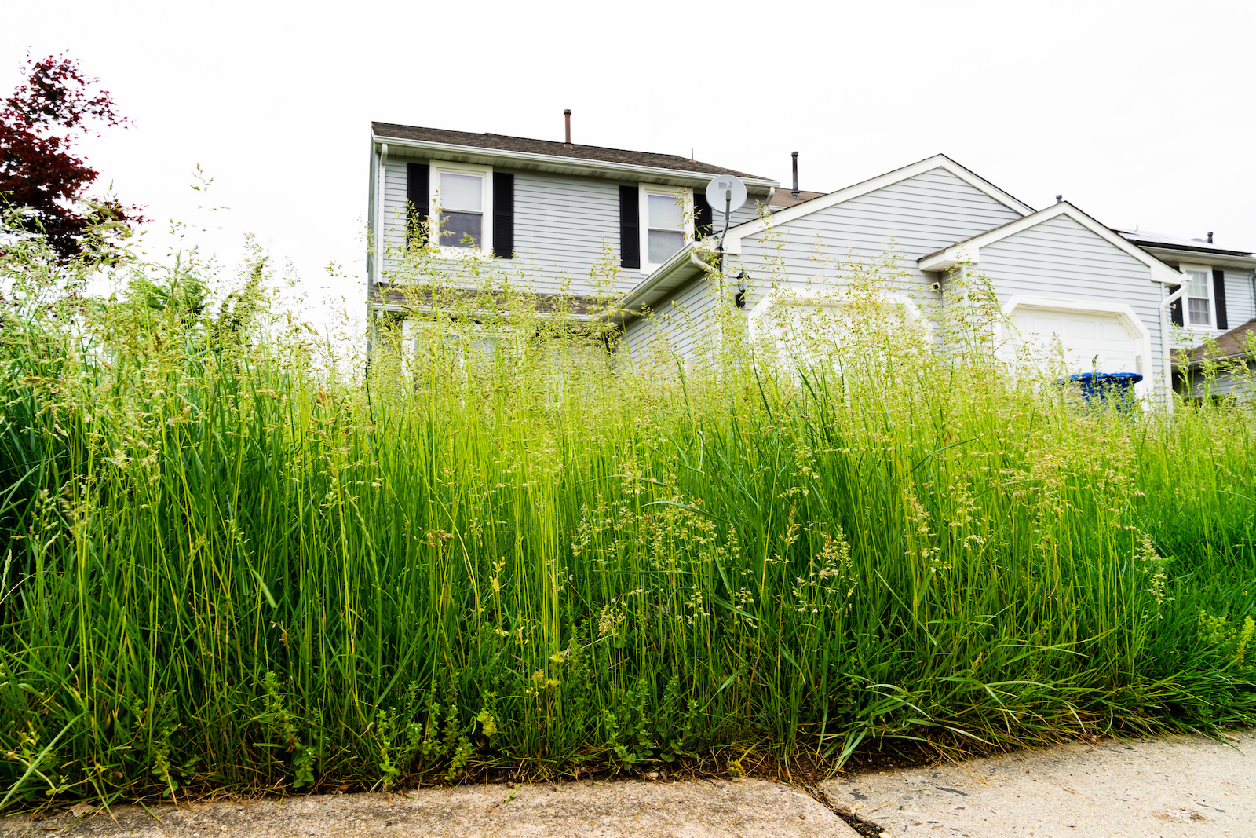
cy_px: 419
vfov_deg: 53.1
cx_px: 628
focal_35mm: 24
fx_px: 837
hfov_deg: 73.7
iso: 125
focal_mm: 24
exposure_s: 1/30
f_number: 14
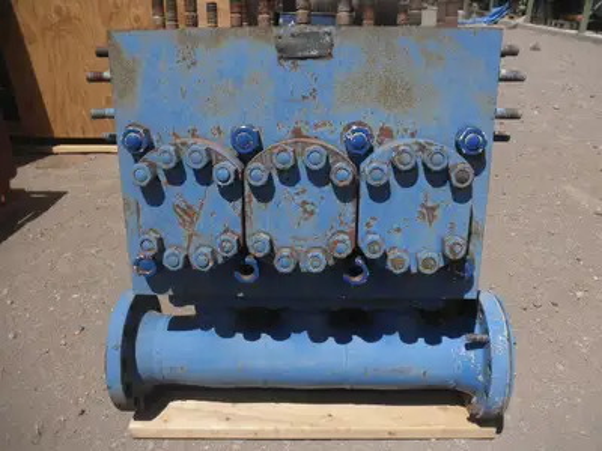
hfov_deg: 63.4
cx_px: 301
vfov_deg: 49.7
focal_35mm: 28
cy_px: 226
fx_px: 487
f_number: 8.5
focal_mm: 5
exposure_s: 1/200
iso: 64
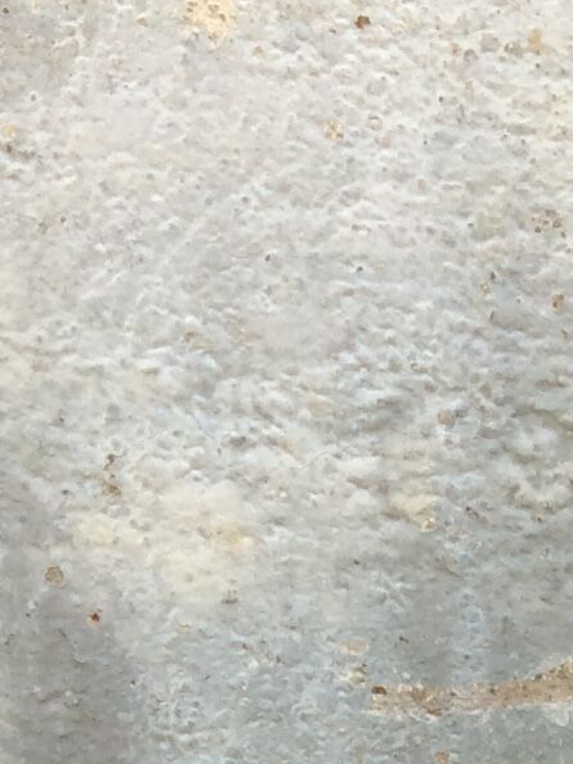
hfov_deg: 8.9
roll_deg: -1.7
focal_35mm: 159
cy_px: 1866
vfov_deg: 10.6
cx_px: 1100
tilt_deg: -33.2
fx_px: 3511
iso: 32
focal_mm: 4.15
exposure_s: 1/160
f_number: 2.2
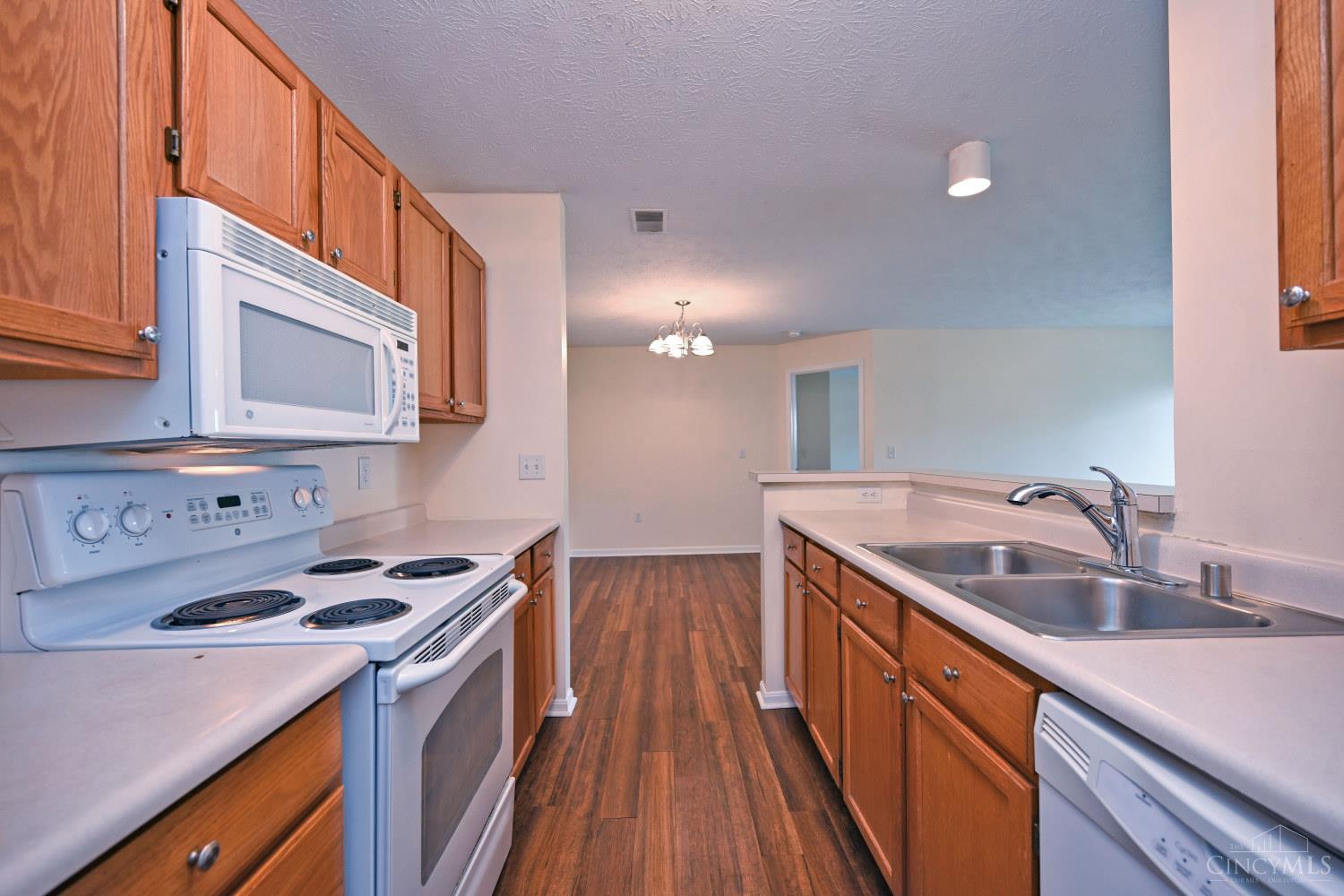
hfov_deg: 104.3
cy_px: 448
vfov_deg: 81.2
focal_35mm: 14
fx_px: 523
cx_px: 672
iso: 320
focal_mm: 14
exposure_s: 1/60
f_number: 4
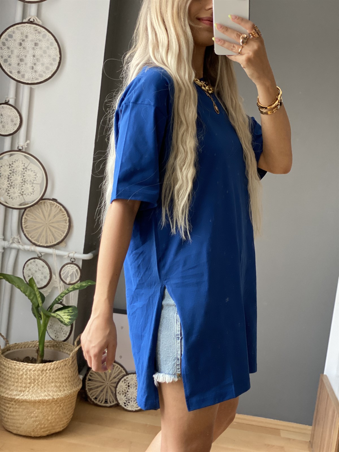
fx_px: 679
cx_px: 170
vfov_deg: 36.8
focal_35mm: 52
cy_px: 226
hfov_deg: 28.0
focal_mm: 6
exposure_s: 1/118
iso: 250
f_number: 2
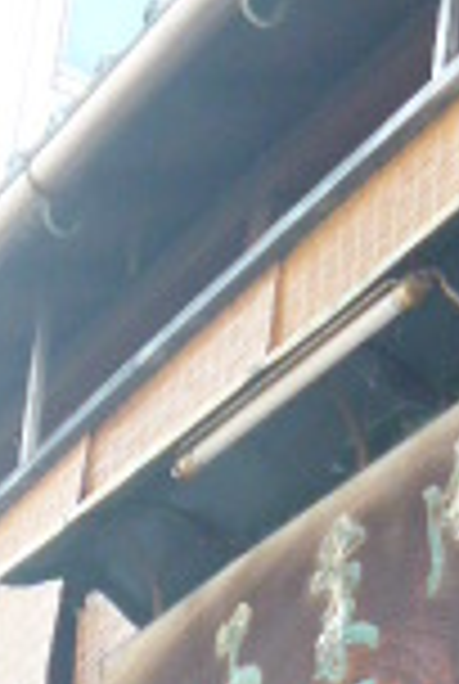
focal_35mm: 153
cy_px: 1256
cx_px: 621
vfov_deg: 12.2
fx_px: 2913
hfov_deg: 8.9
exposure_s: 1/60
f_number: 3.3
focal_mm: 6.3
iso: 200
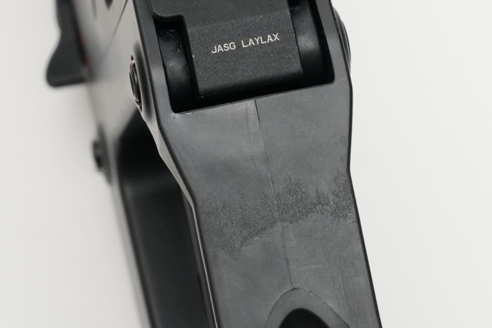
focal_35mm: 188
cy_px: 44
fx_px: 2569
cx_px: 243
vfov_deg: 7.3
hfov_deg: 10.9
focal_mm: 105
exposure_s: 1/60
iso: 3200
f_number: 16
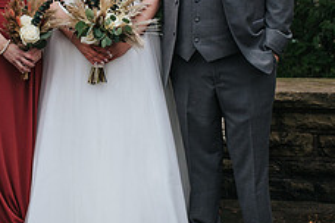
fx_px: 958
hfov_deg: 19.6
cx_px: 71
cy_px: 50
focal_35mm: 103
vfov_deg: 13.2
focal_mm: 35
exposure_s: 1/320
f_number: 3.2
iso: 800
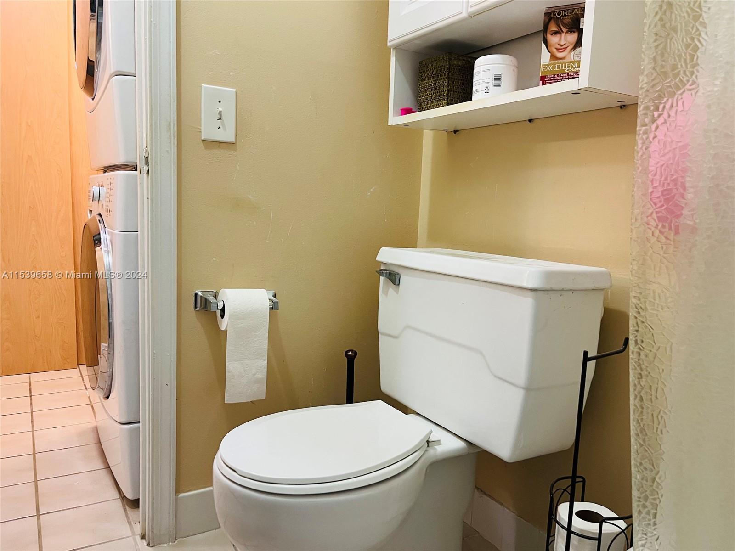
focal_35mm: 26
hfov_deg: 67.3
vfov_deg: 53.1
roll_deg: -2.3
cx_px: 368
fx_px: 552
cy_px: 276
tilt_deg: -7.1
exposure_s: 1/60
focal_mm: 5.1
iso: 250
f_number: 1.6
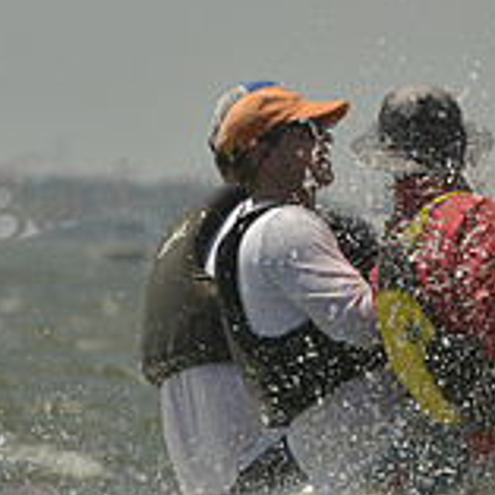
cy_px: 339
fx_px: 18298
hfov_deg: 1.5
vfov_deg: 1.5
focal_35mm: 1131
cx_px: 391
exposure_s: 1/1250
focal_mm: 360
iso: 280
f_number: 10
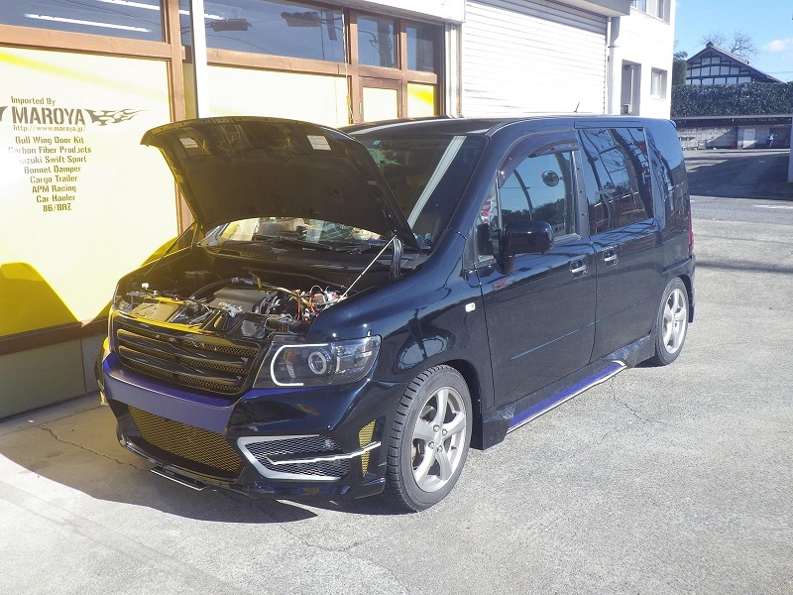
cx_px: 396
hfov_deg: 54.0
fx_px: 779
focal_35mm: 34
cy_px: 298
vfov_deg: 41.8
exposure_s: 1/320
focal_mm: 6.1
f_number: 4.6
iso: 125
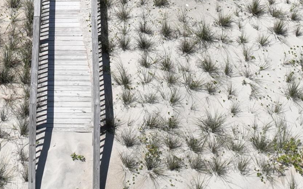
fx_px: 752
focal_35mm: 91
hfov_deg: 22.5
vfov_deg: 12.7
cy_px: -176
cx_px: 63
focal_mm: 12.29
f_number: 2.8
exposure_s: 1/320
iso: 100
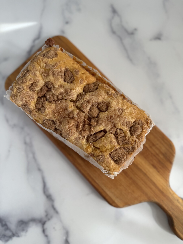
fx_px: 169
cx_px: 92
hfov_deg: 56.8
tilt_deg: -82.7
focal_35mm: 24
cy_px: 122
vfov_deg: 71.6
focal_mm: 6.76
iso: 64
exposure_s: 1/258
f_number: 1.78
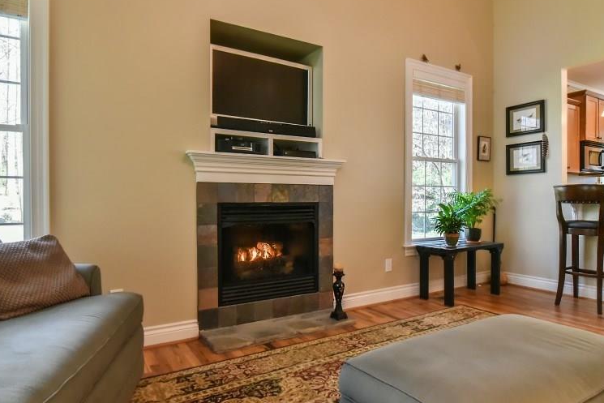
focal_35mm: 22
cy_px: 200
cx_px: 302
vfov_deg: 57.2
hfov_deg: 78.6
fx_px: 369
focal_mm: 16
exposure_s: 1/100
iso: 4000
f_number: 10
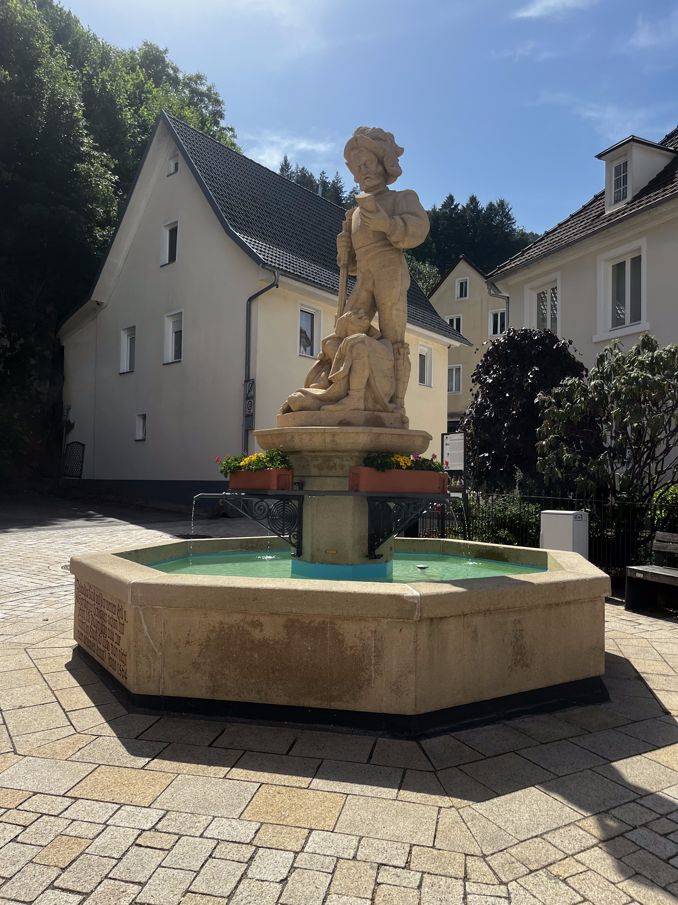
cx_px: 339
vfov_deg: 67.3
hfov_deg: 53.1
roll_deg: -0.2
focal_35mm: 26
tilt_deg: +2.8
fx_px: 679
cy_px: 452
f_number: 1.6
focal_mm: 5.1
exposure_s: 1/3623
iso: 50
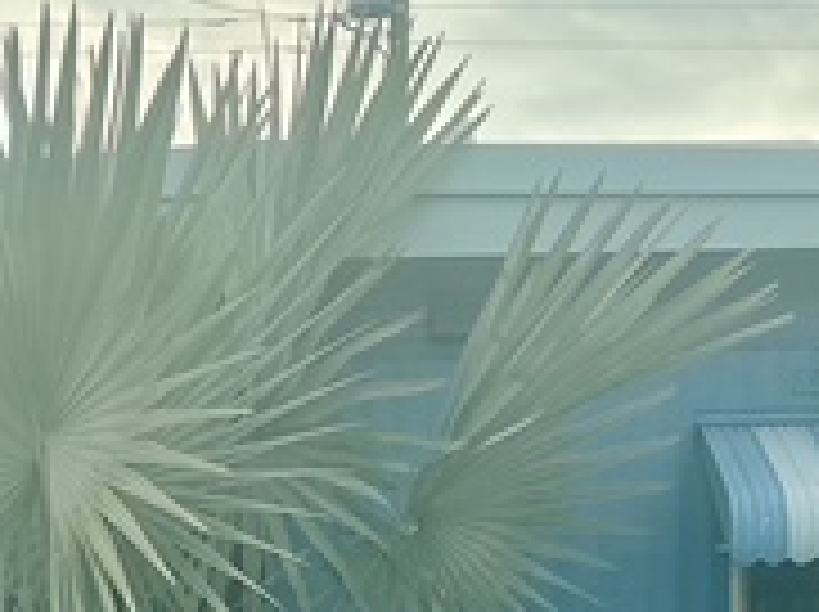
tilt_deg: -1.2
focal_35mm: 102
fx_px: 2410
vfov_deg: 13.7
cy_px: 878
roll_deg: +1.2
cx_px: 238
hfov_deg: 19.2
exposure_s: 1/491
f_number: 1.8
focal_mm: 3
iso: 25
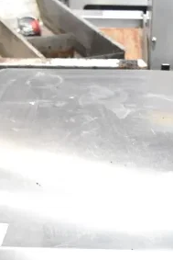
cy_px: 378
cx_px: 103
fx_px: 732
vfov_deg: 18.1
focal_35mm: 102
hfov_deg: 13.5
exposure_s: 1/100
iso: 1600
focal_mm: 21
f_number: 5
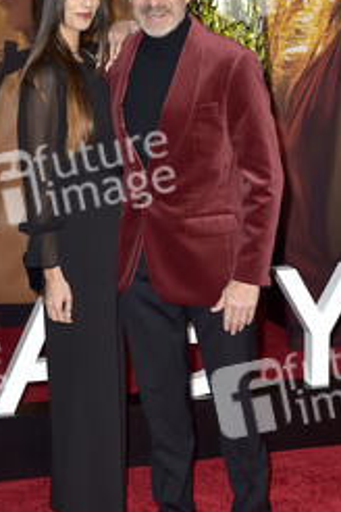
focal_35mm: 78
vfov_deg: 26.0
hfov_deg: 17.5
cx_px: 130
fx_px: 1108
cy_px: 285
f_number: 6.3
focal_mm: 48
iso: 640
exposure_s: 1/250
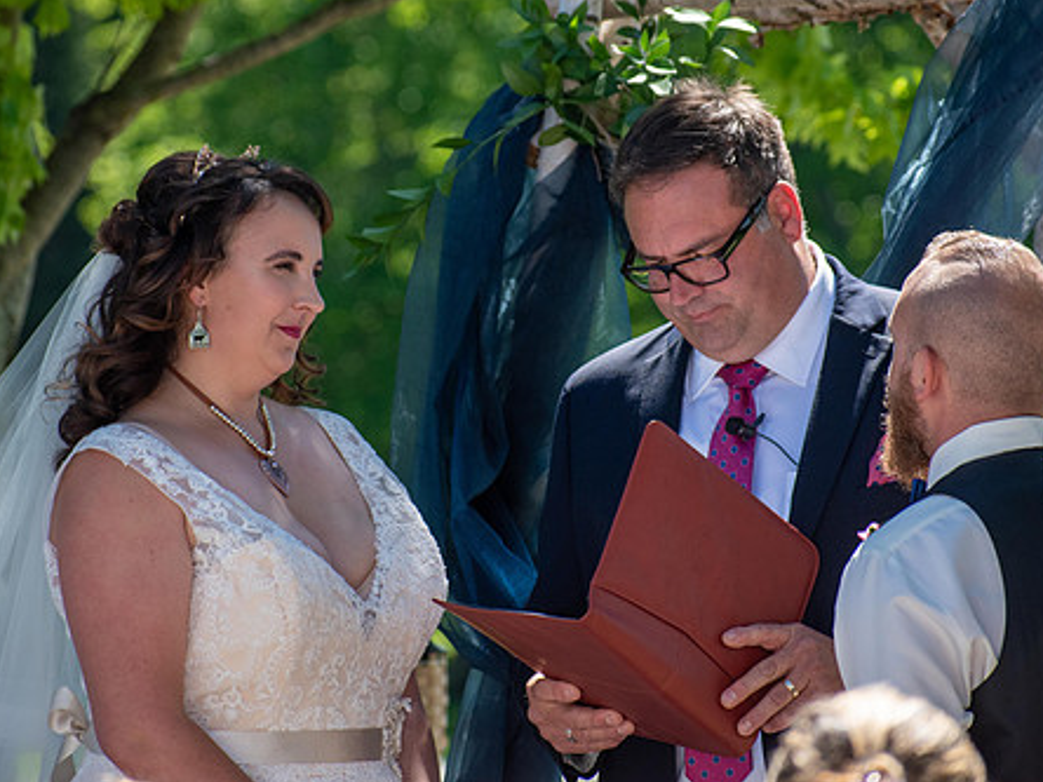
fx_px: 8798
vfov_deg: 5.1
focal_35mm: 292
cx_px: 500
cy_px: 330
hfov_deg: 6.8
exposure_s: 1/1250
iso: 400
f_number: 5
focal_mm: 155
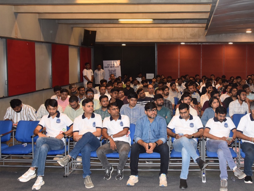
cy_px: 82
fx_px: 323
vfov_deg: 32.8
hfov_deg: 42.5
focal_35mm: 44
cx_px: 164
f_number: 5.6
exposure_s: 1/125
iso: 1600
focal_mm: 31
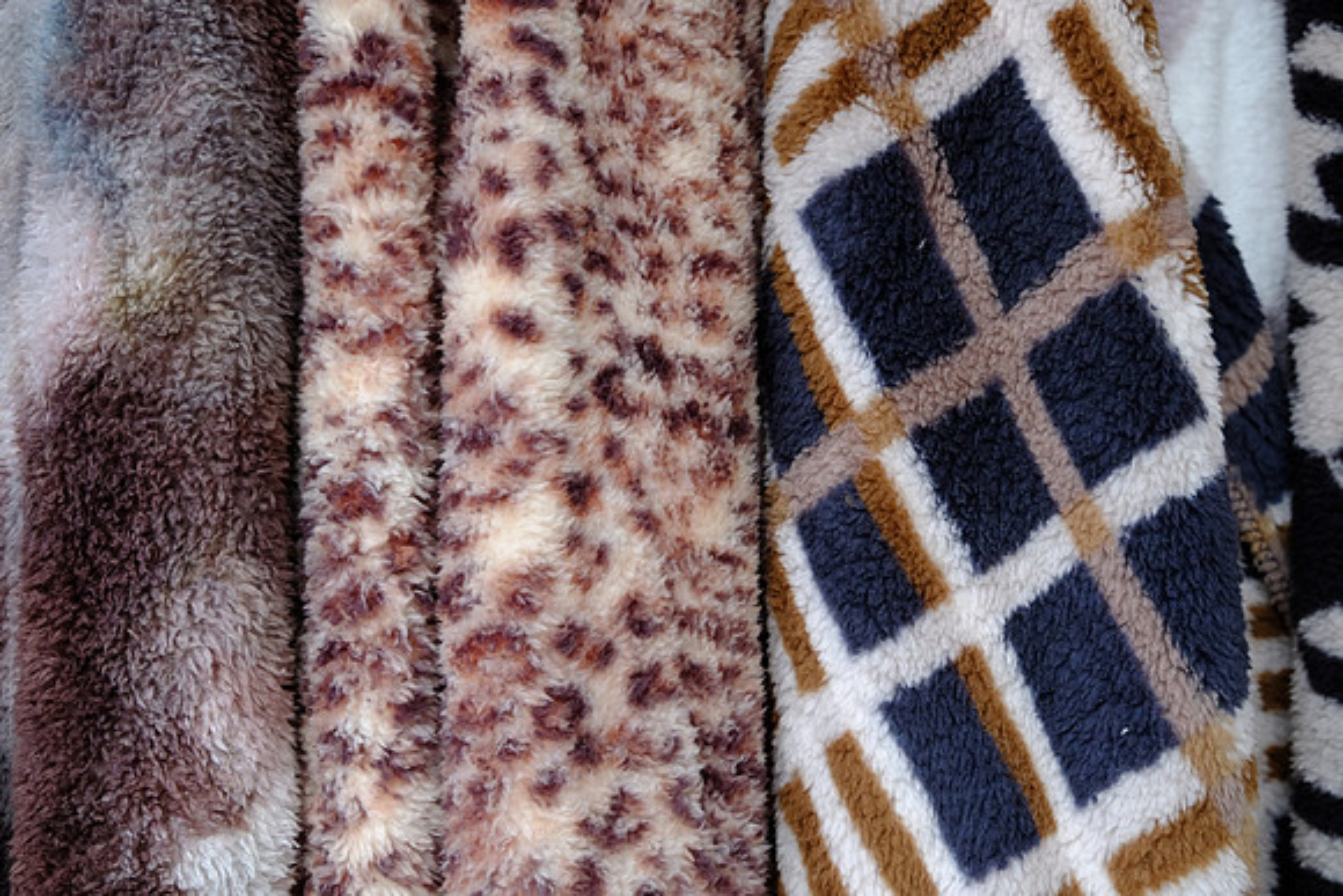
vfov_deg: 24.2
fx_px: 2090
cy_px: 448
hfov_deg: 35.6
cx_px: 672
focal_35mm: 56
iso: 200
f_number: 7.1
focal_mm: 37.4
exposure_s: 1/34
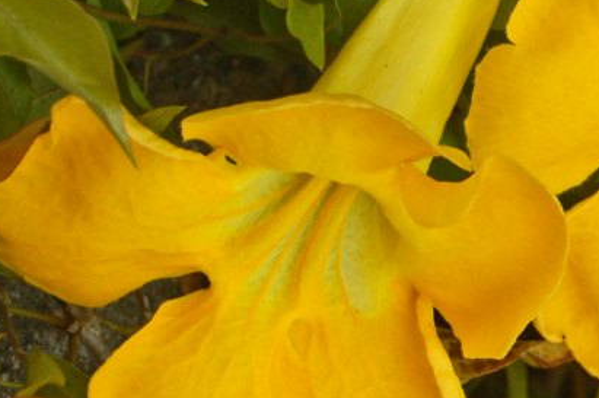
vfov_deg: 5.1
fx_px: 4470
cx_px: 586
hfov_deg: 7.6
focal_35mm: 269
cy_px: 221
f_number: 11
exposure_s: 1/200
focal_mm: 72
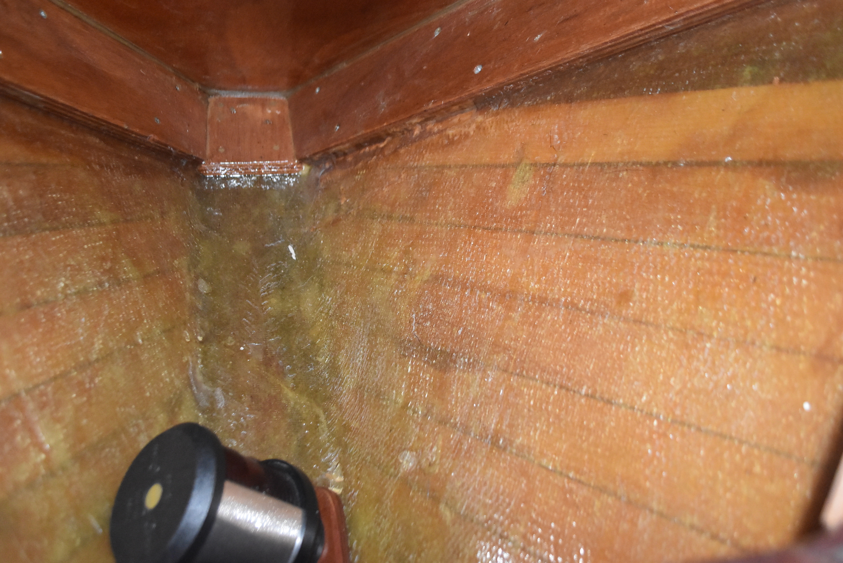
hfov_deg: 61.9
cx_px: 422
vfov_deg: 43.7
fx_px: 703
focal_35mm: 30
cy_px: 282
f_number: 3.8
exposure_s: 1/60
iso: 3600
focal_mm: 20
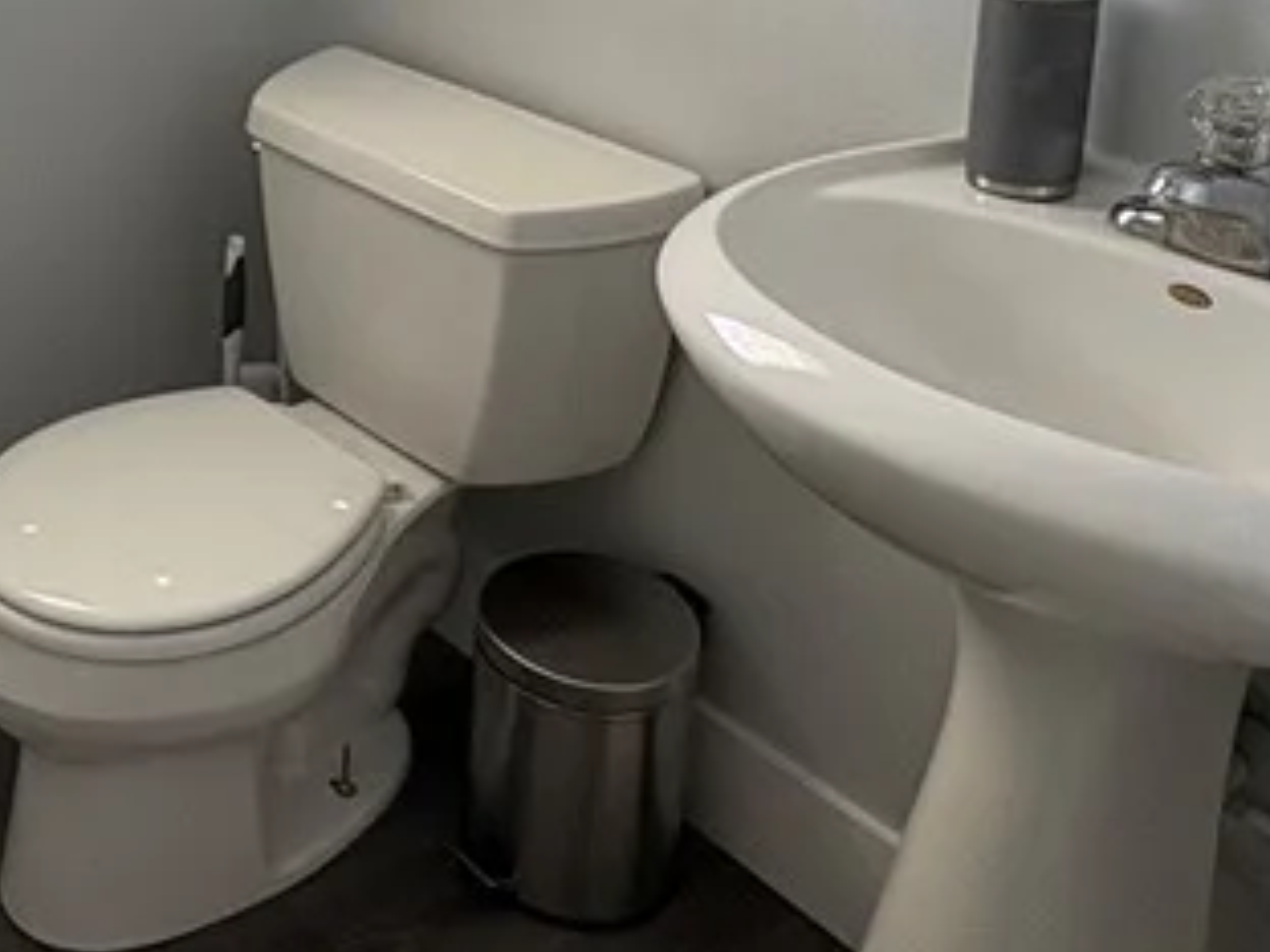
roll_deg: +2.5
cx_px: 16
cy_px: 57
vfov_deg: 29.9
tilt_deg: -18.5
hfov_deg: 37.2
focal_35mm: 46
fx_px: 1688
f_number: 2.2
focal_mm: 2.22
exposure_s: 1/124
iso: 125
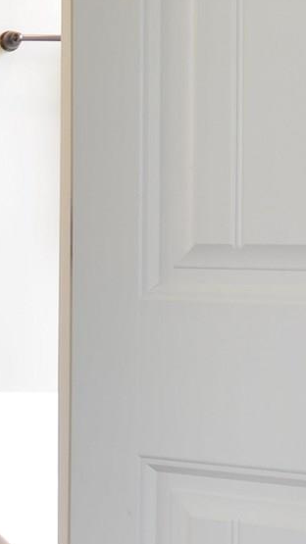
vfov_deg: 24.4
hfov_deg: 12.4
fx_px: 1256
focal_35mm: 87
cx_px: -289
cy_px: 339
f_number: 3.5
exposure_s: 1/10
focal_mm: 10
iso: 100
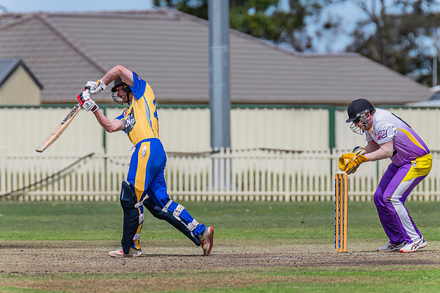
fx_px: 7335
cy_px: 146
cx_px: 220
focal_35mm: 600
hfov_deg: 3.4
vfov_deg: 2.3
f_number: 9
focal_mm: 600
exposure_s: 1/2500
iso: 800
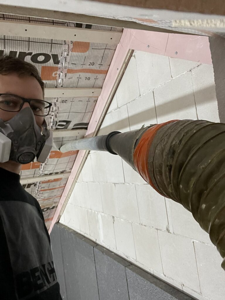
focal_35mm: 30
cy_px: 150
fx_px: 260
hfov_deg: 46.8
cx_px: 112
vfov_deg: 60.0
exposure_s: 1/50
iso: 250
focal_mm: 2.71
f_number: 2.2
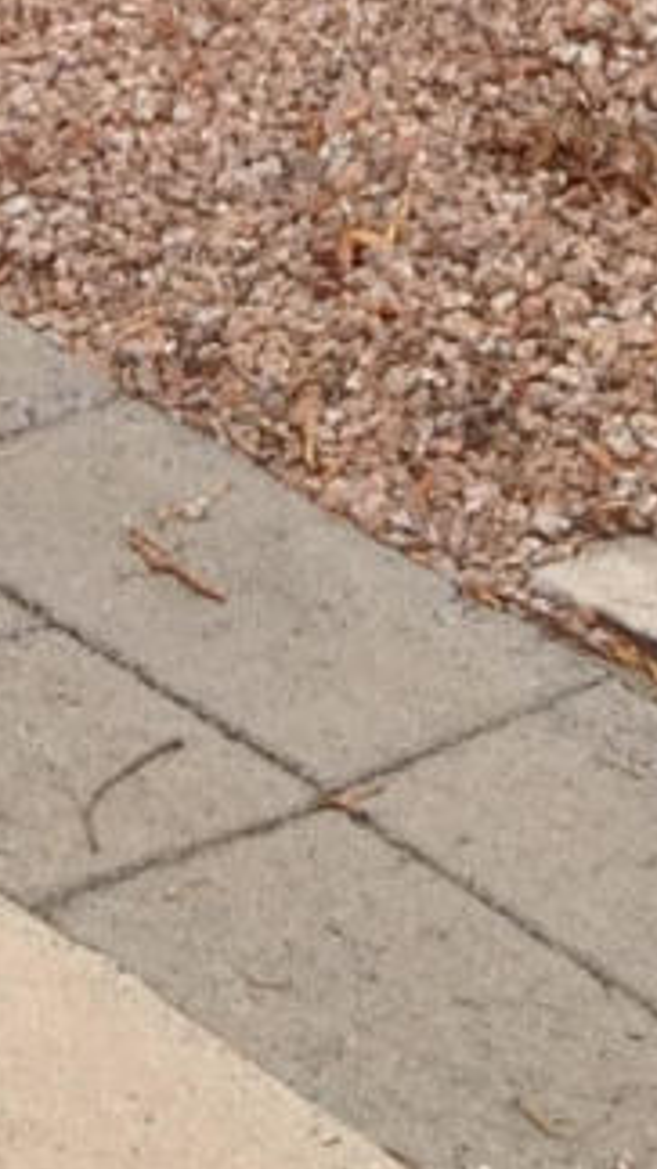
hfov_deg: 5.1
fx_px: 7286
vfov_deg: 8.2
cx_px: 731
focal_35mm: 235
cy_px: -1912
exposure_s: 1/2160
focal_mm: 4.28
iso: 50
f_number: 2.4
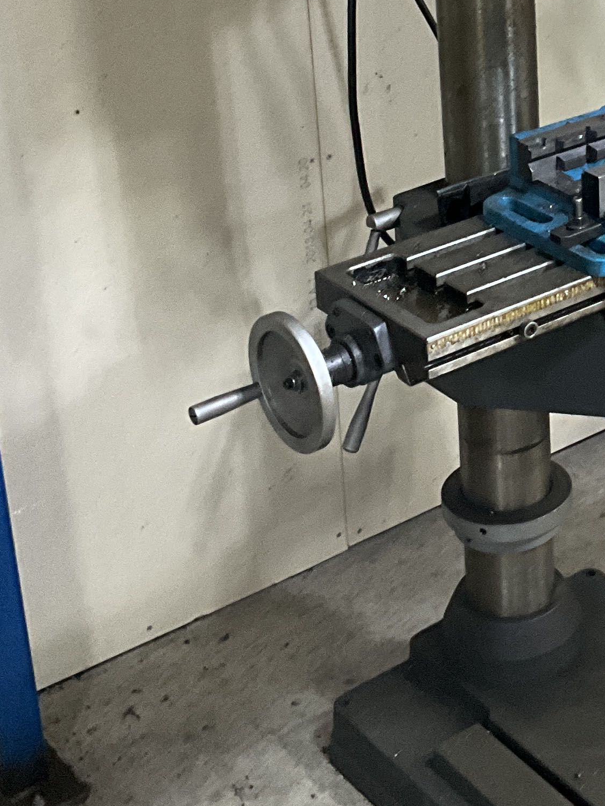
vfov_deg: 24.3
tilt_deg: -18.2
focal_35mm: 78
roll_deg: -0.8
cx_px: 684
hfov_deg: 18.1
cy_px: 77
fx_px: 1817
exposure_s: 1/60
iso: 200
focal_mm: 3
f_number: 1.8
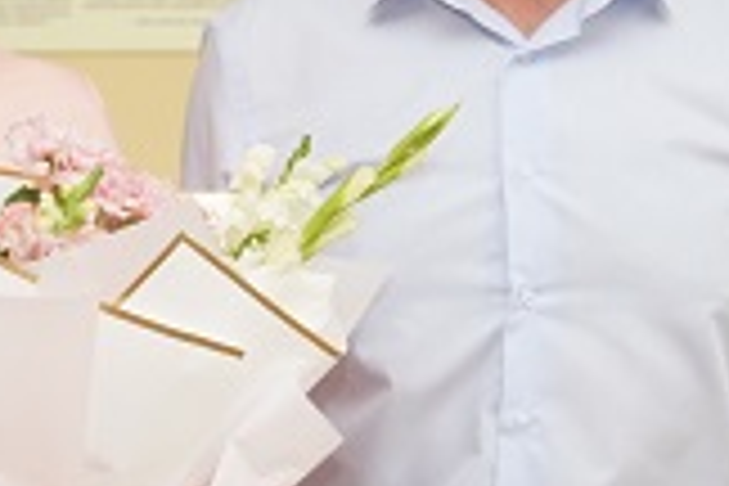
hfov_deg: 13.4
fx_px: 3098
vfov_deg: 9.0
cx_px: 184
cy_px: 259
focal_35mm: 153
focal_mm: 31
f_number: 4
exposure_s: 1/200
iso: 640
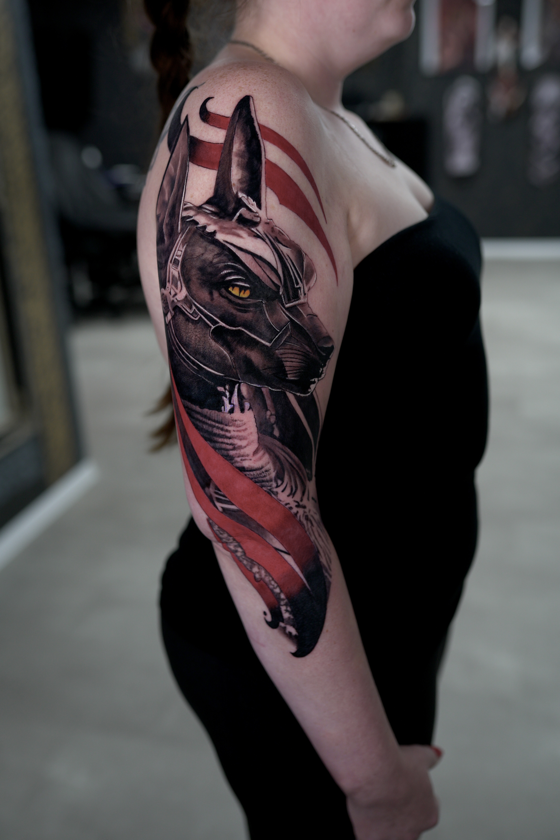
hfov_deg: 37.9
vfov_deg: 54.4
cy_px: 420
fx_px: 817
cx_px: 280
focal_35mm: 35
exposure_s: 1/80
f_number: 2.2
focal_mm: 35
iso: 500
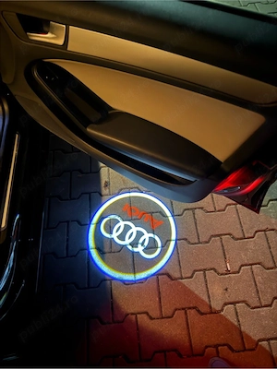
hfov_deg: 56.8
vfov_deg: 71.6
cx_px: 138
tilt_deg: -63.7
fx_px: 256
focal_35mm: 24
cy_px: 184
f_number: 1.78
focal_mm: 6.76
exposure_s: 1/2
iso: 1000
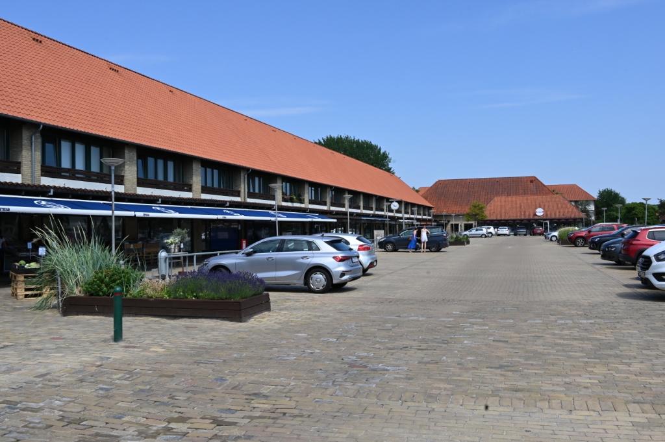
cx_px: 332
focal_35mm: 34
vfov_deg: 39.4
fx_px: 618
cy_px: 221
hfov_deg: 56.5
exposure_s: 1/800
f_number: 14
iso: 640
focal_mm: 33.5
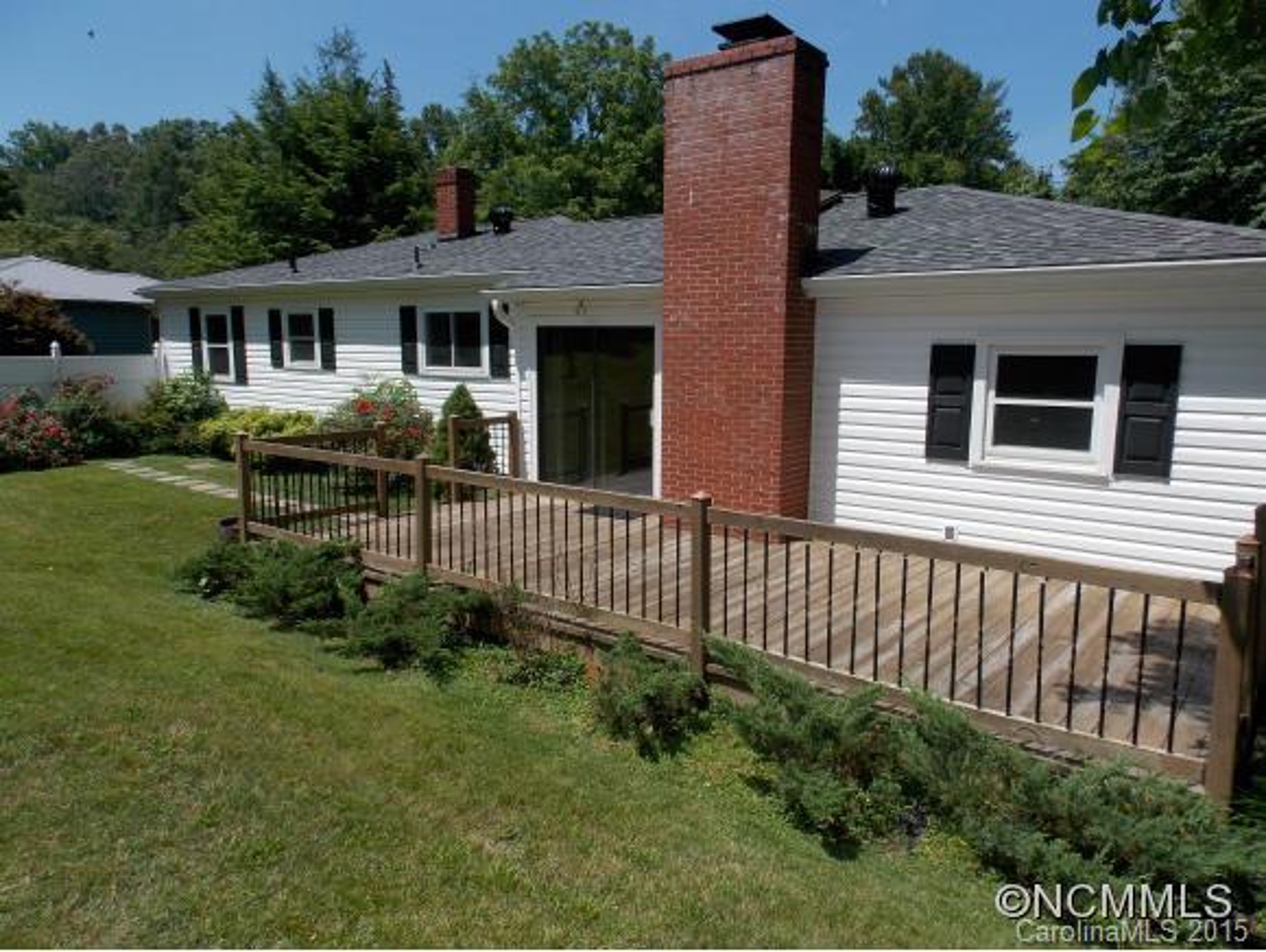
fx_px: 878
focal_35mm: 24
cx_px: 633
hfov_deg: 71.6
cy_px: 476
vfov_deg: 56.9
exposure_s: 1/1250
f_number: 3.1
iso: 80
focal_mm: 4.3
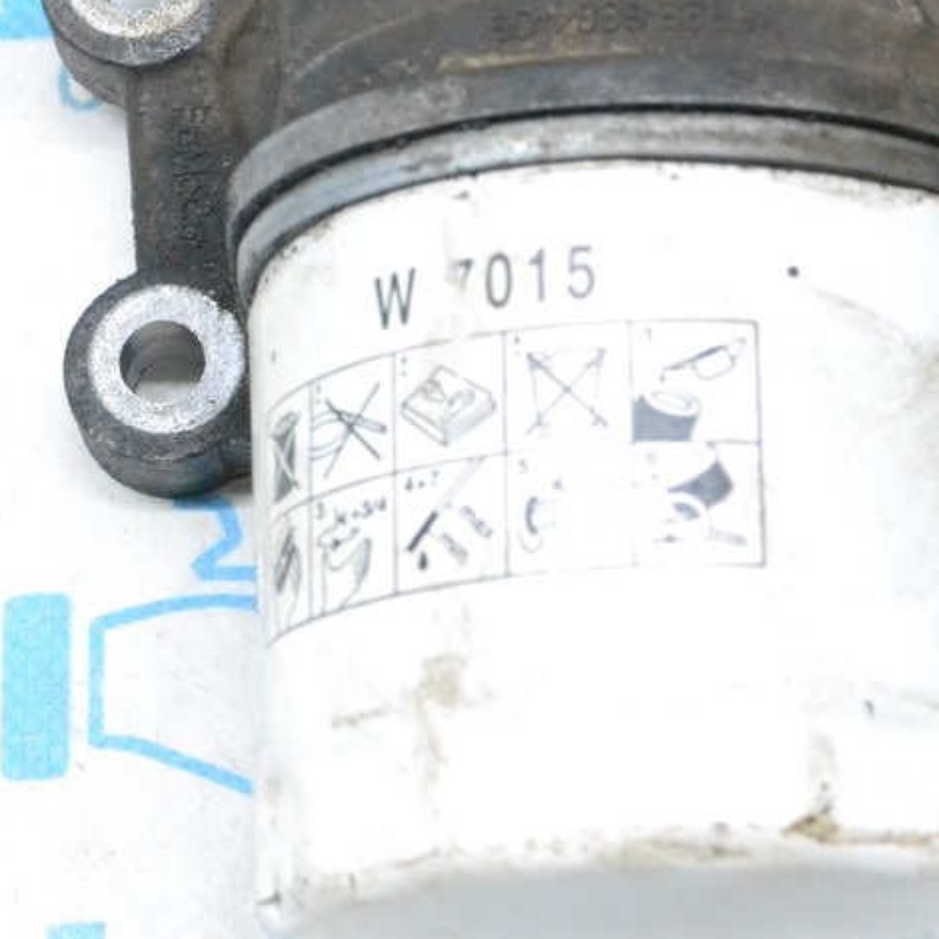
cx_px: 731
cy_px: 325
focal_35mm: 153
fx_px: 4693
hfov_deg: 11.4
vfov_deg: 11.4
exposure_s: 1/160
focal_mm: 55
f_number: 9
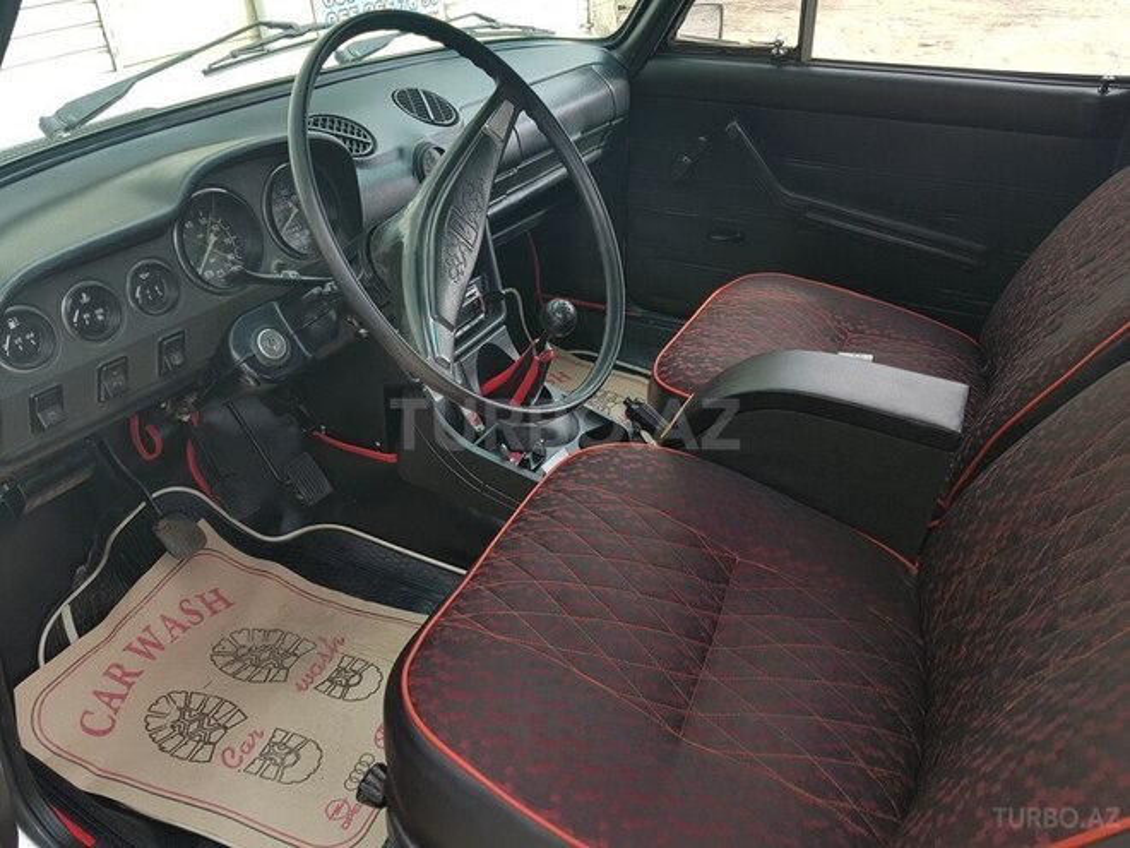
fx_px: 849
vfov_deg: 53.1
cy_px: 424
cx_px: 565
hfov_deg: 67.3
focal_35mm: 26
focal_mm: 4.2
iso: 40
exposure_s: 1/424
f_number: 1.7
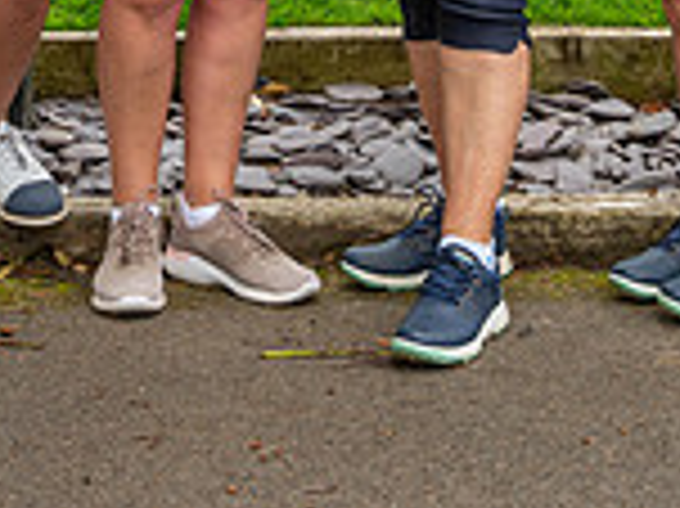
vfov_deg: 12.1
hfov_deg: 18.1
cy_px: -495
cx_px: 322
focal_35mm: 109
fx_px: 2140
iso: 160
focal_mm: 38
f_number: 7.1
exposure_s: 1/125
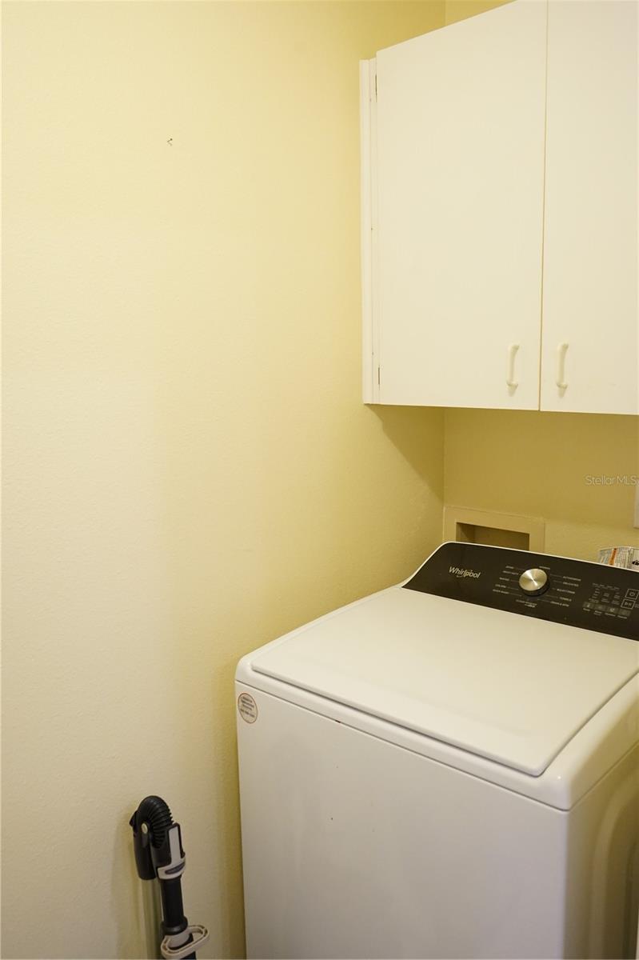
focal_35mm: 28
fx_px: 746
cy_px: 480
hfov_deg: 46.4
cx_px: 320
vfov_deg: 65.5
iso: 3200
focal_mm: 28
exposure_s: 1/60
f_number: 6.3
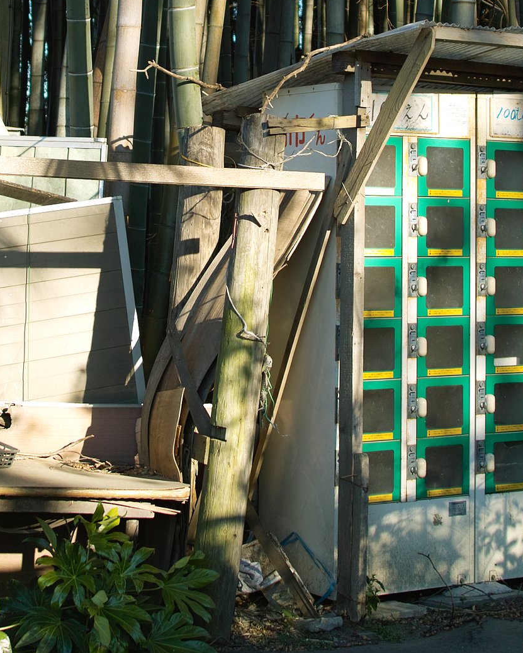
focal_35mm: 87
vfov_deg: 21.6
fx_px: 1683
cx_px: 216
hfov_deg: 17.7
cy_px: 102
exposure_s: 1/250
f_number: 3.2
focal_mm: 28
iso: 100
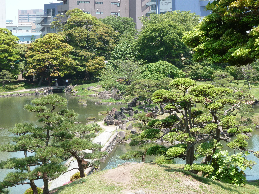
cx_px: 130
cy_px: 97
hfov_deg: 23.6
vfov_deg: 17.8
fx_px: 621
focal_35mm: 83
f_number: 4.2
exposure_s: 1/200
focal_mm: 13.7
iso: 80
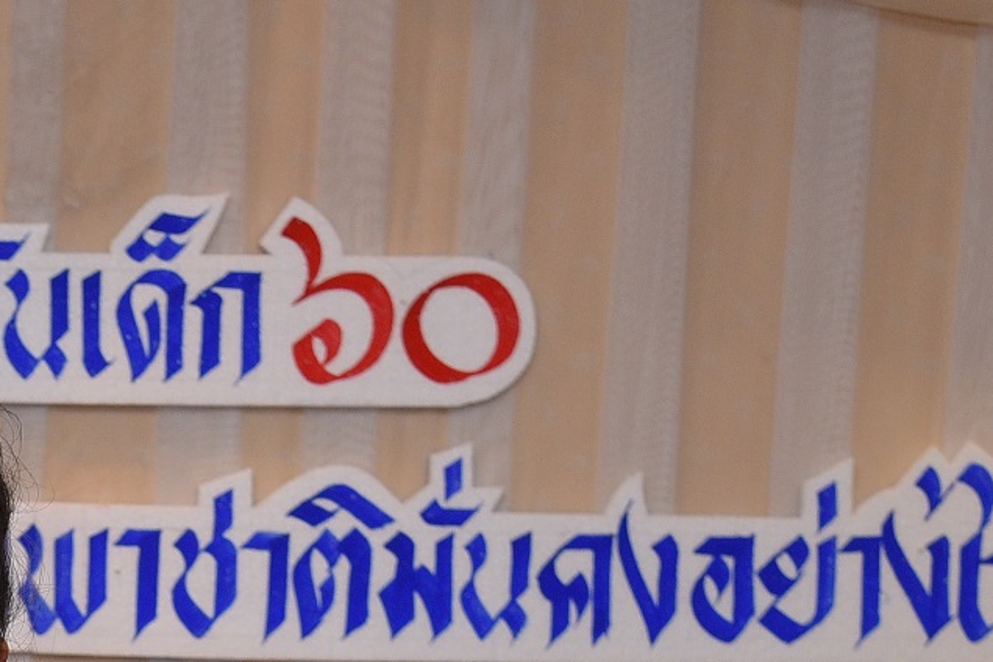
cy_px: 1135
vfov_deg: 7.7
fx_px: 4772
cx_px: -386
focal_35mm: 173
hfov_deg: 11.5
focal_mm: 44
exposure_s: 1/100
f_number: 5.6
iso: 500
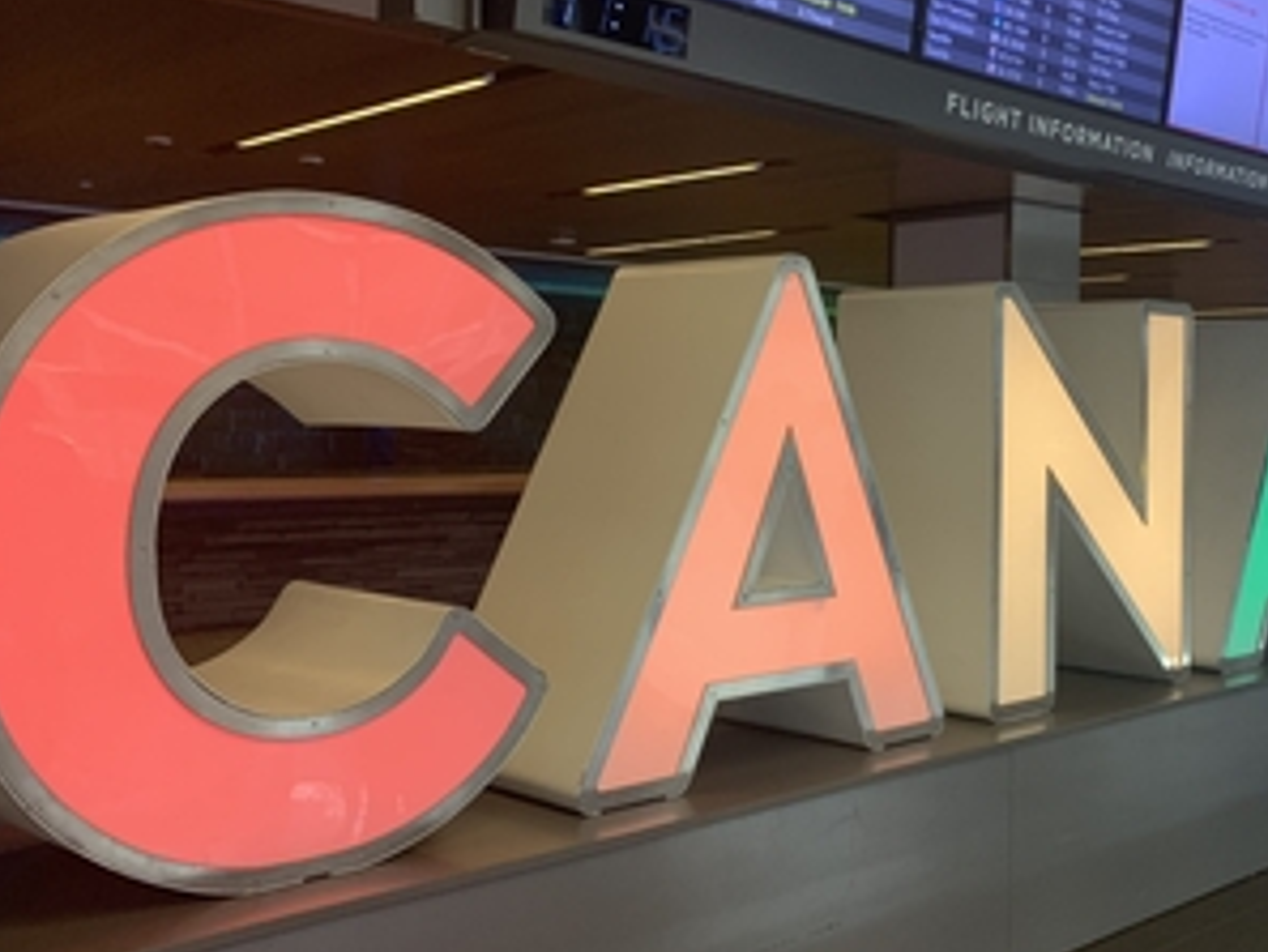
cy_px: 393
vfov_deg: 34.3
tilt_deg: +1.3
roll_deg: -1.1
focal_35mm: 42
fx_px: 1539
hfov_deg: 43.1
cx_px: 978
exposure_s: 1/59
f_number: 1.8
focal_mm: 4.25
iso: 100
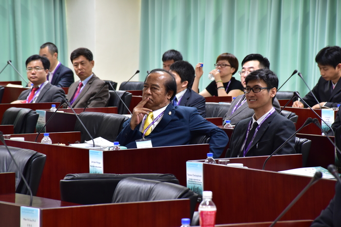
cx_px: 170
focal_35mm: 210
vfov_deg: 6.5
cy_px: 114
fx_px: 1989
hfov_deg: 9.8
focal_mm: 140
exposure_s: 1/15
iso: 800
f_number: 8
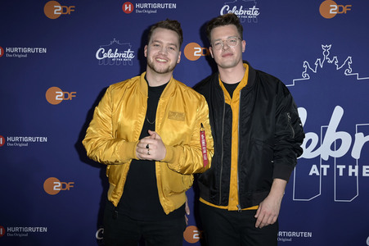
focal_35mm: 38
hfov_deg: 50.7
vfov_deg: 35.0
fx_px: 389
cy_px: 123
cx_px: 184
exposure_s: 1/200
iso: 500
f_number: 5.6
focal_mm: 38
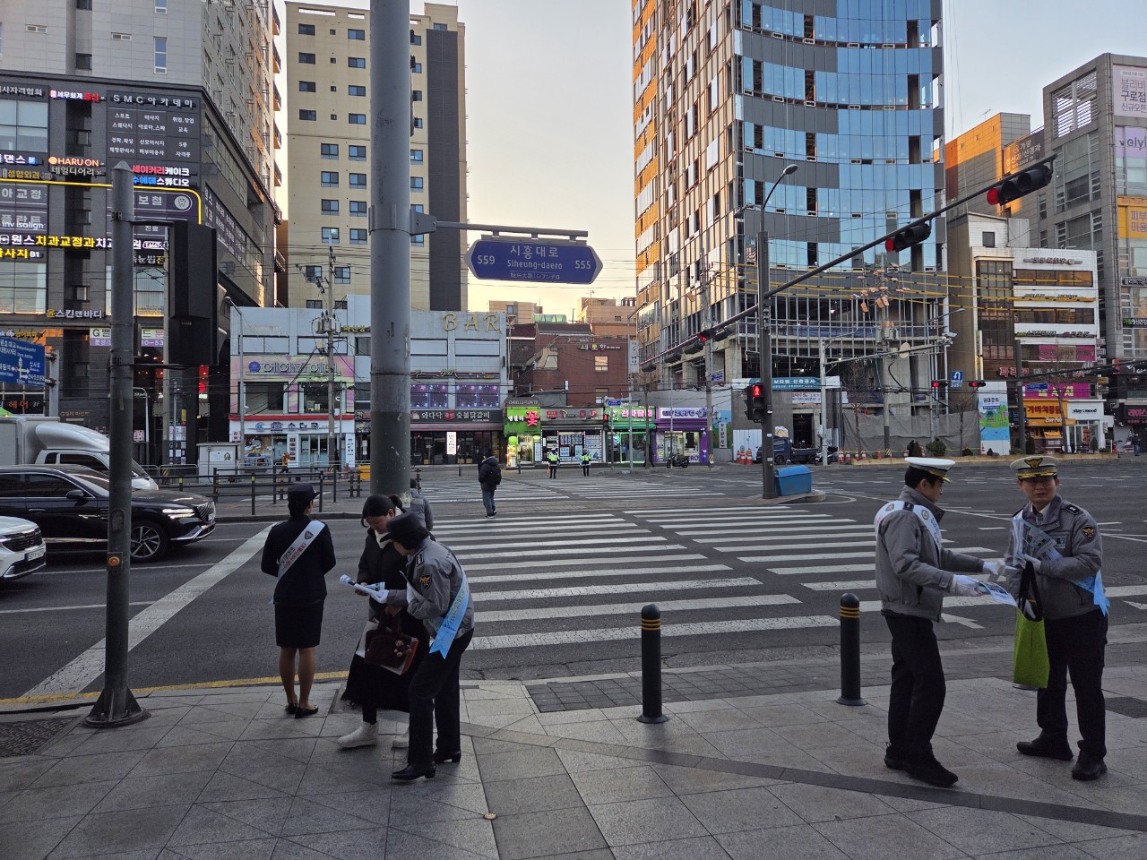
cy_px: 430
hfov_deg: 73.9
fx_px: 762
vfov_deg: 58.9
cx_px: 574
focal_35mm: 23
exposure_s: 1/171
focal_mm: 5.4
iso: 25
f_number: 1.8
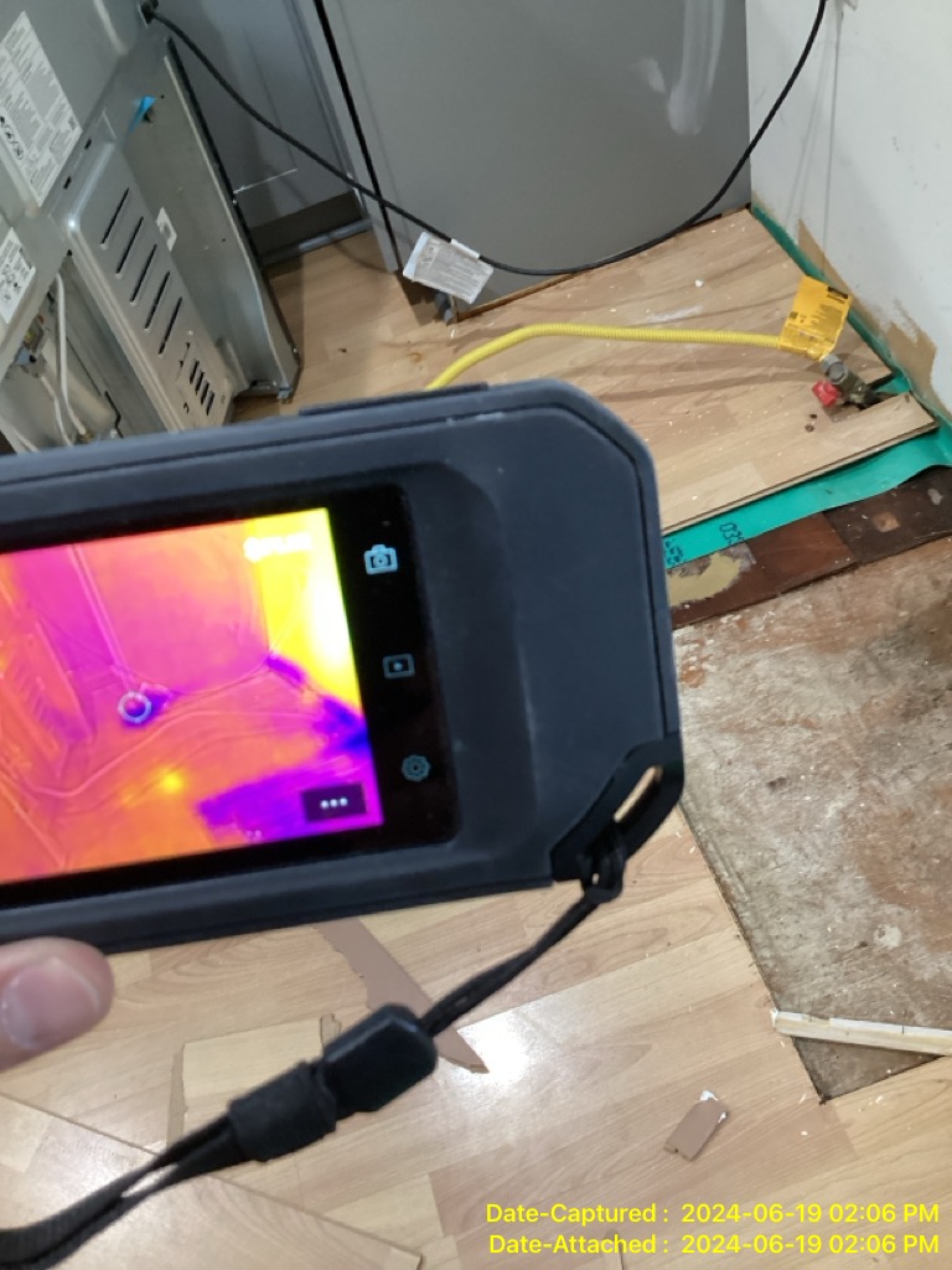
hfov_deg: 45.4
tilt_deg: -52.6
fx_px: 1137
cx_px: 476
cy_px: 635
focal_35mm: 31
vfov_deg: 58.4
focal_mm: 3.3
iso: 250
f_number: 2.4
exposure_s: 1/40
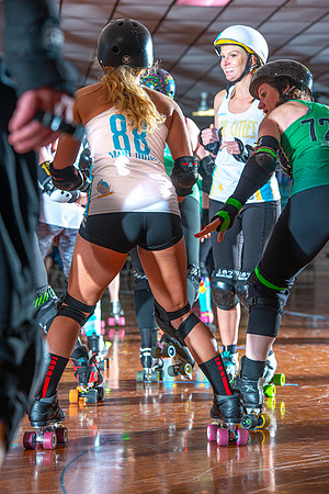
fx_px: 1782
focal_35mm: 130
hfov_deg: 10.5
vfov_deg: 15.8
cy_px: 247
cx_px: 164
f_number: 7.1
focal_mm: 130
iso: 640
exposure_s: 1/160
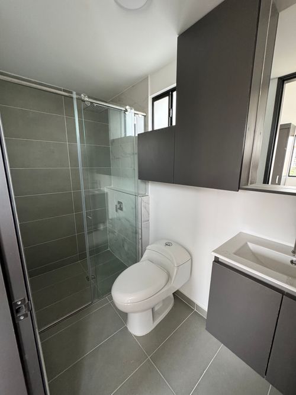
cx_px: 148
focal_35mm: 14
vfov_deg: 102.1
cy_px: 198
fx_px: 160
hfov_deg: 85.7
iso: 320
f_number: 2.2
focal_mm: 2.22
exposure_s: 1/74
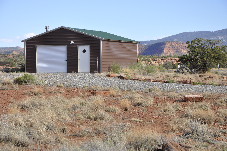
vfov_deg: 11.4
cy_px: 76
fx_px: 756
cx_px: 114
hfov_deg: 17.1
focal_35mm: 120
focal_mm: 80
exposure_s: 1/320
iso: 200
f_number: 9
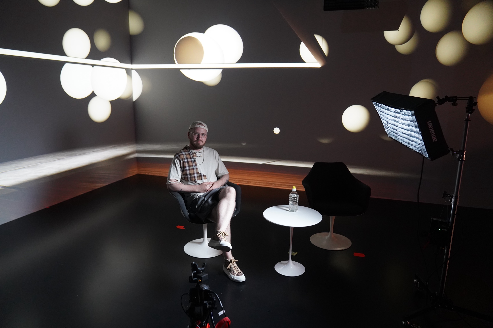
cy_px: 164
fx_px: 329
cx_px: 246
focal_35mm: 24
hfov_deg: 73.7
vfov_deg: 53.1
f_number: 2.8
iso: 5000
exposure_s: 1/200
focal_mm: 24
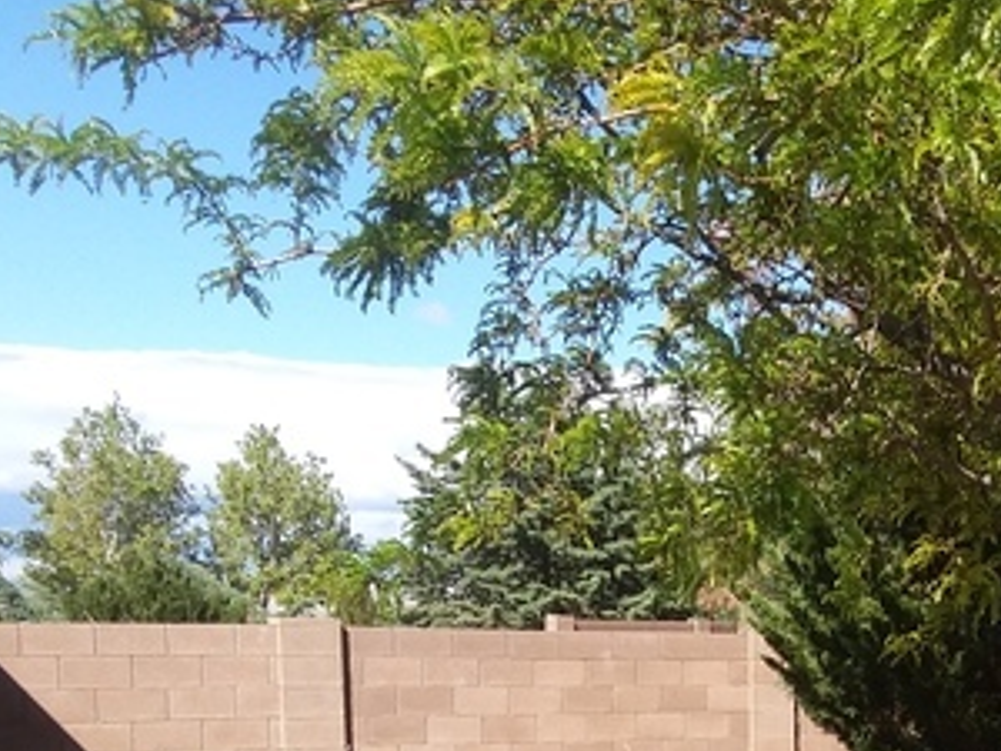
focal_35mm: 60
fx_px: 1735
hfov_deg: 30.5
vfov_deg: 23.3
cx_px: 939
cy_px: 778
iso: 50
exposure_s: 1/939
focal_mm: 2.91
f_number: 1.9
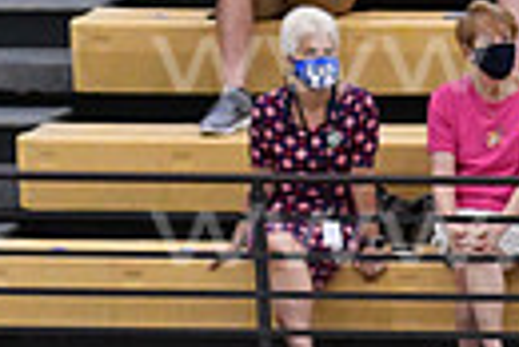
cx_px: 1070
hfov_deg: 3.4
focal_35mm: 602
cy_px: 501
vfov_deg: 2.3
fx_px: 8688
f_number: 3.2
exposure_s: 1/1000
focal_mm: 90
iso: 6400
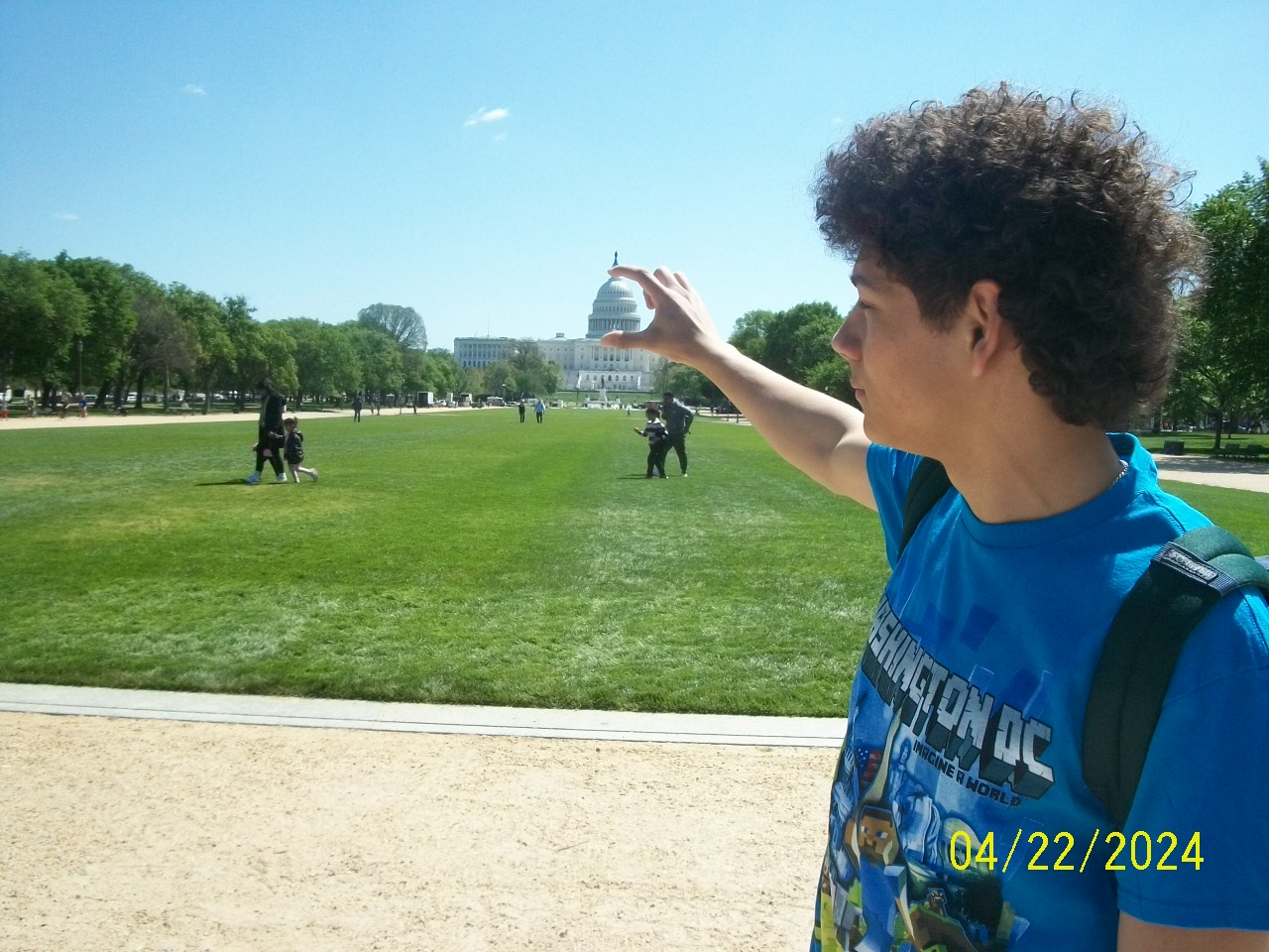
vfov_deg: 44.2
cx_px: 634
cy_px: 476
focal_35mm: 32
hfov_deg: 56.8
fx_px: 1173
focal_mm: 5.7
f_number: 5.5
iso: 80
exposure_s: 1/320
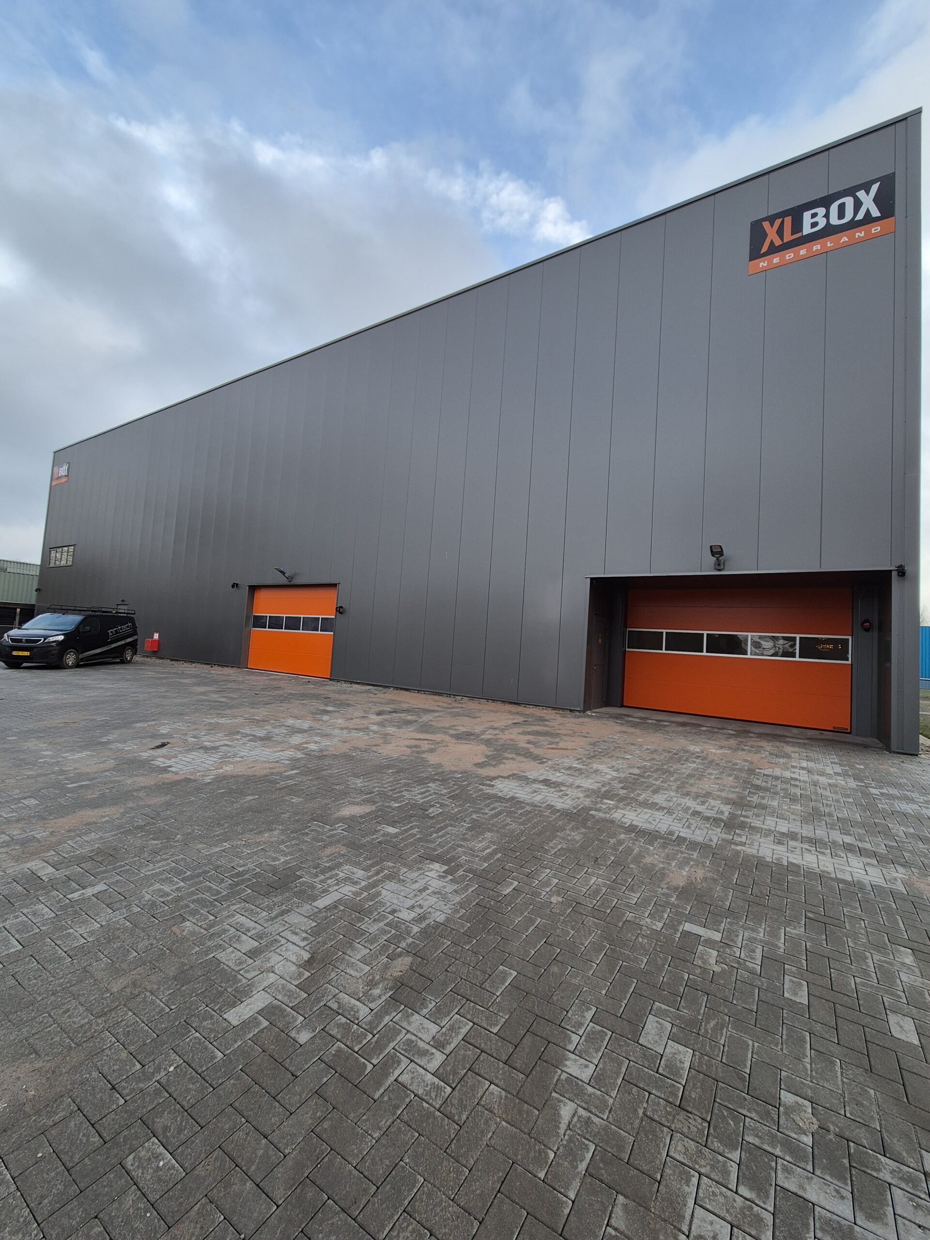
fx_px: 466
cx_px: 465
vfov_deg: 106.2
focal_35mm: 13
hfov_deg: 89.9
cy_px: 620
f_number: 2.2
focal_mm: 2.2
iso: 50
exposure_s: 1/361
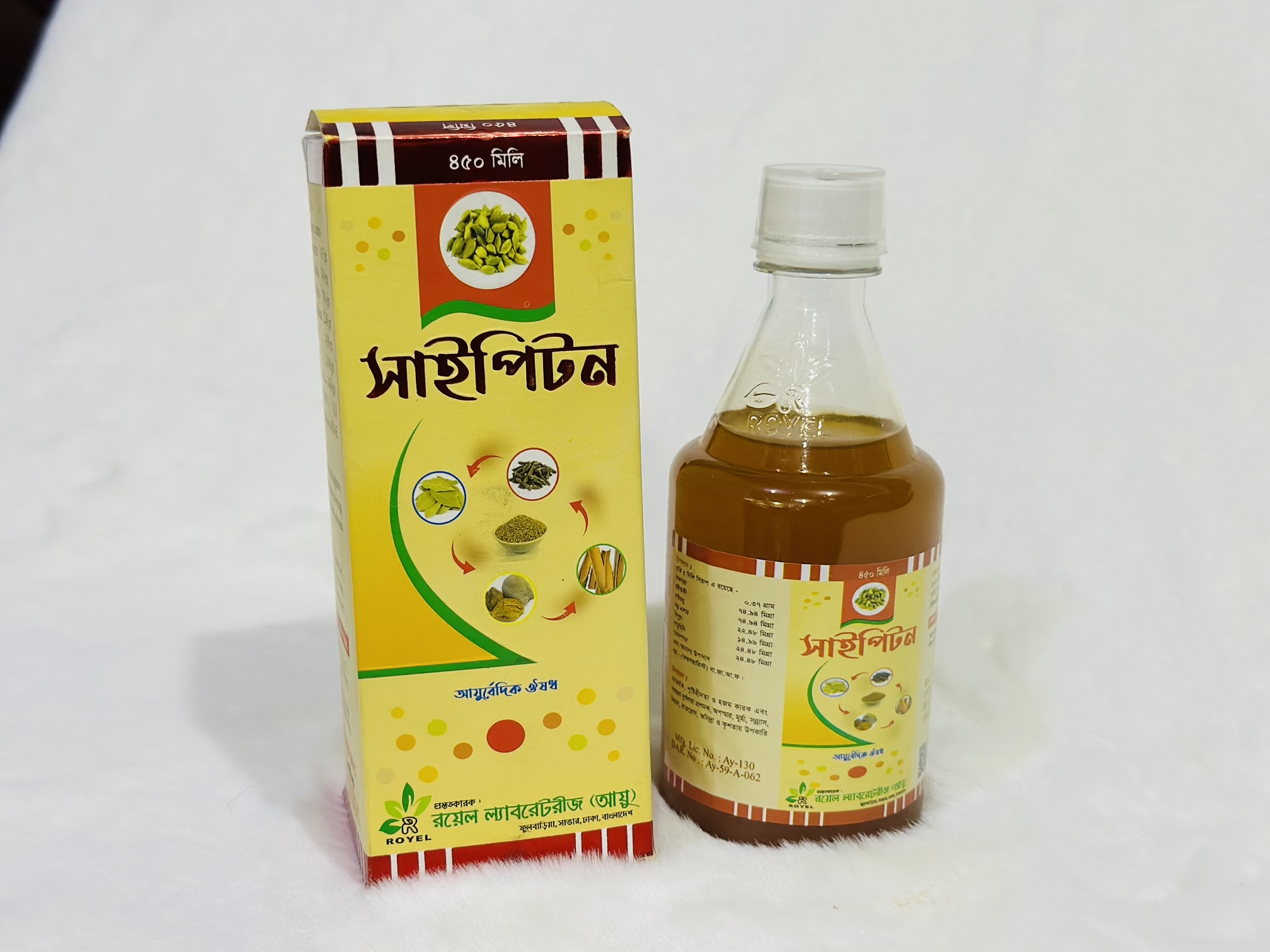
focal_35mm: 48
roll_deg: -1.8
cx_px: 635
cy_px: 476
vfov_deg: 30.3
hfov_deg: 39.7
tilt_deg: -15.4
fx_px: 1761
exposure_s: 1/50
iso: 320
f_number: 1.78
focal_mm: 6.86
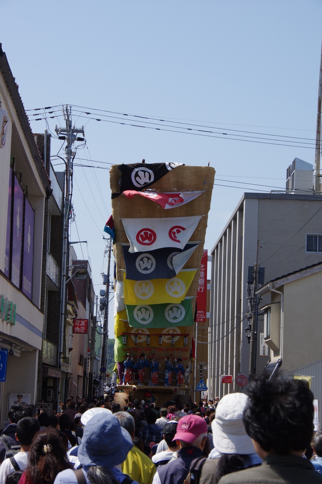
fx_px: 1210
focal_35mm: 90
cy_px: 242
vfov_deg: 22.6
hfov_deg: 15.2
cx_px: 161
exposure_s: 1/250
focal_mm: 60
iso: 200
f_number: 11
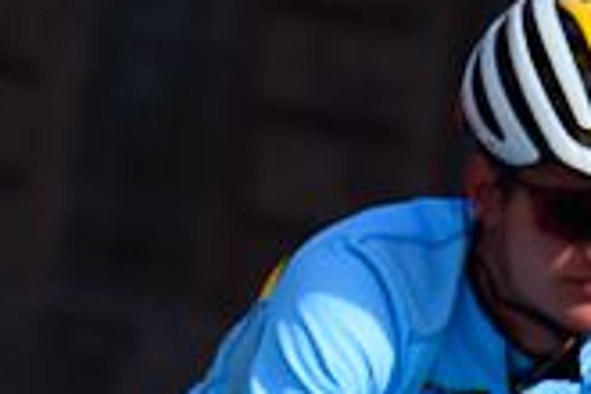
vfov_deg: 0.8
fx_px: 26806
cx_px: 720
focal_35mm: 1633
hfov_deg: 1.3
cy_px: 1146
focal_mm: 270
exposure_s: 1/1000
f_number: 10
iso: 1000
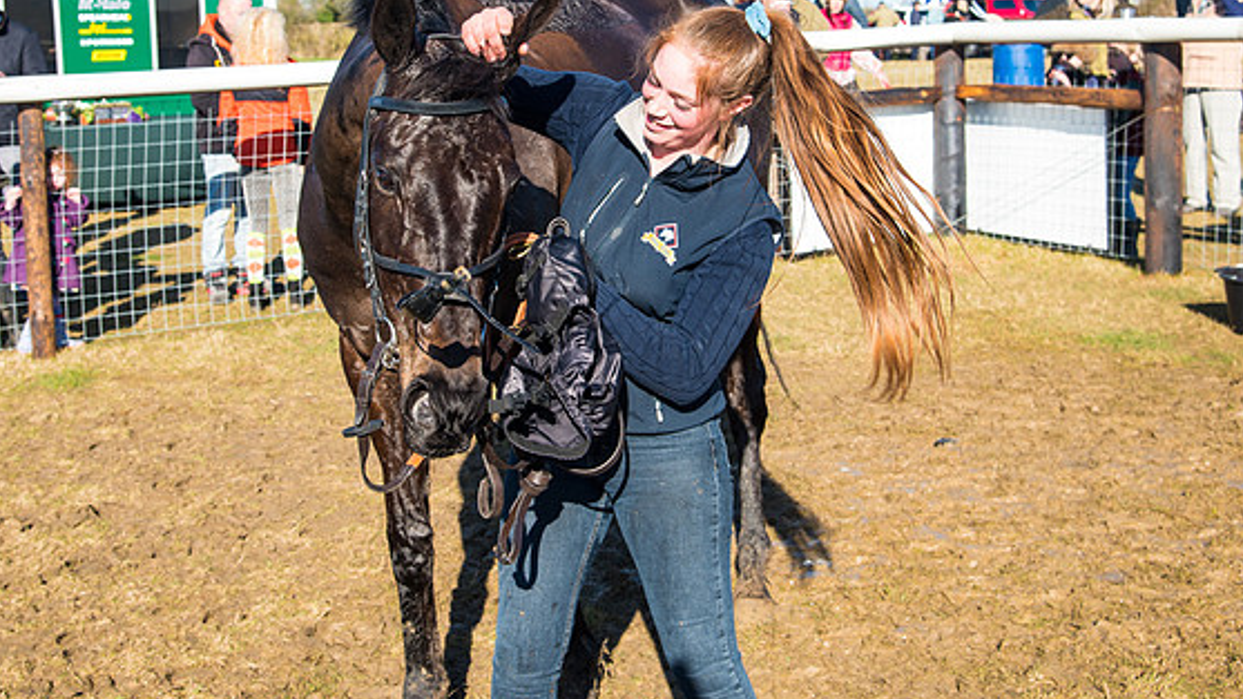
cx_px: 557
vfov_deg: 21.3
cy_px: 212
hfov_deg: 37.2
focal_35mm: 56
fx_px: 1845
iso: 125
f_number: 5
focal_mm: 44
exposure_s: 1/250
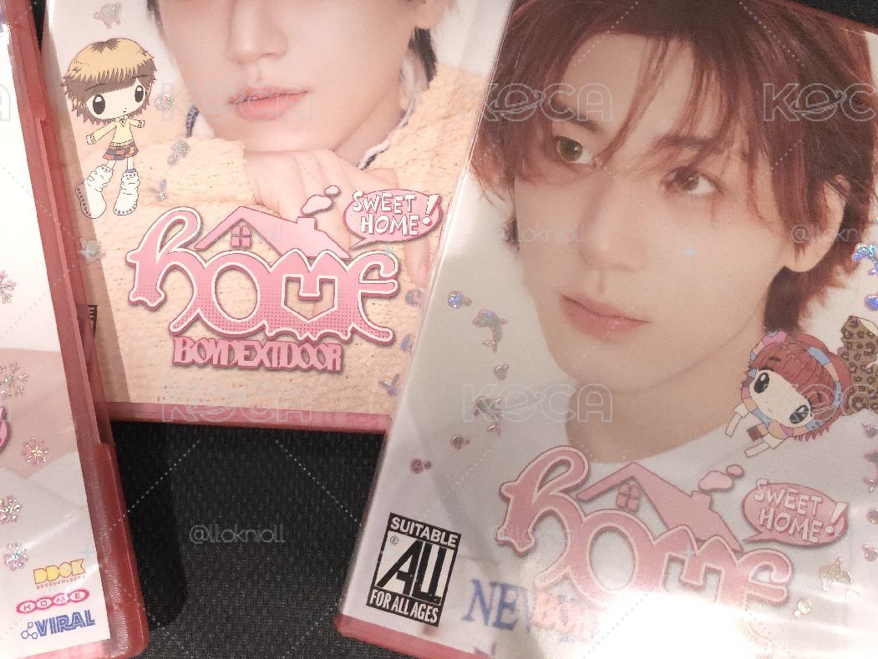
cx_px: 287
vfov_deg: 34.2
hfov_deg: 44.1
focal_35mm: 42
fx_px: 1066
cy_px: 251
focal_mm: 6.5
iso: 1250
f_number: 1.4
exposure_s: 1/350
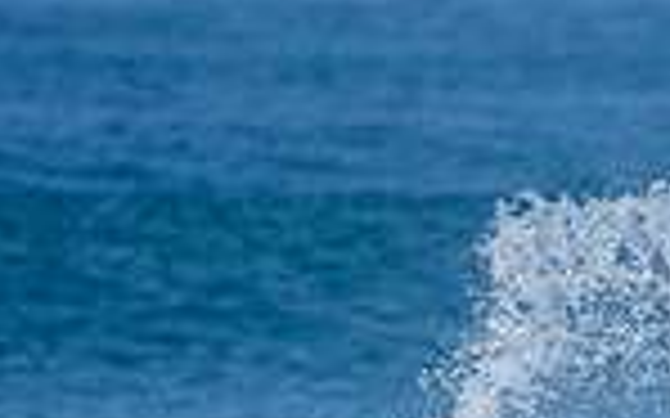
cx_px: 791
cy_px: 852
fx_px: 36122
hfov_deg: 1.1
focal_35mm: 1979
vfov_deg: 0.7
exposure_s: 1/2000
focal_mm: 500
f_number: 5.6
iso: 160
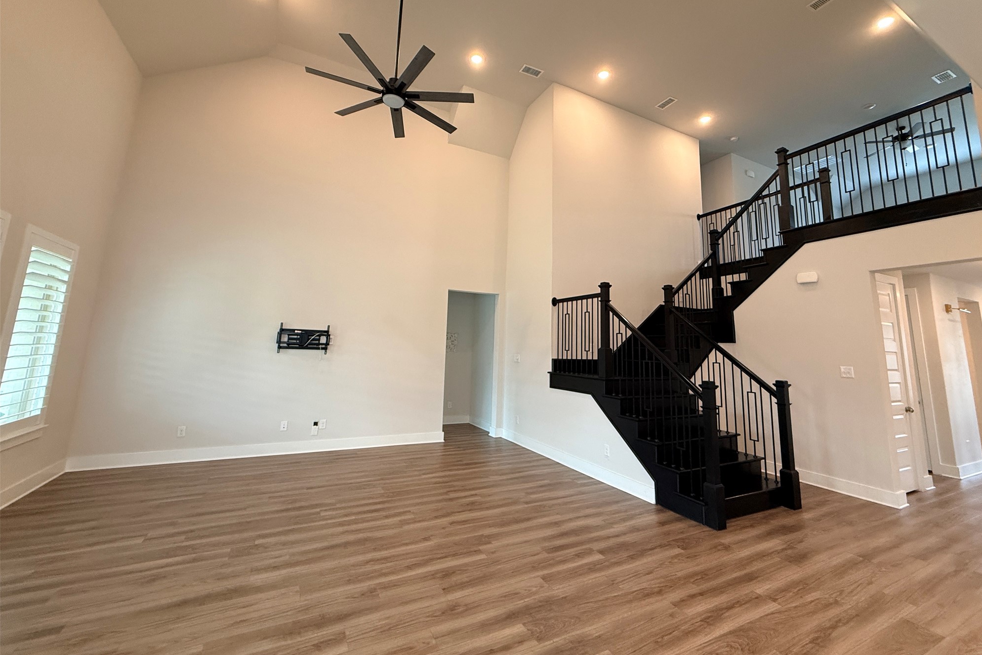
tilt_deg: +10.2
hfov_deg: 100.4
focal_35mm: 15
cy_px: 283
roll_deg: -2.0
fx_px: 409
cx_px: 505
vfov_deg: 76.9
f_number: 2.2
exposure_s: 1/60
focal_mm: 2.22
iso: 250
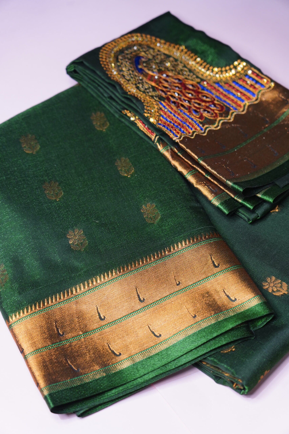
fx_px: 1132
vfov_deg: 21.7
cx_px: 144
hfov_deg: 14.6
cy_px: 217
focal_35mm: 94
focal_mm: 94
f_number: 4
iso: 1000
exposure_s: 1/200
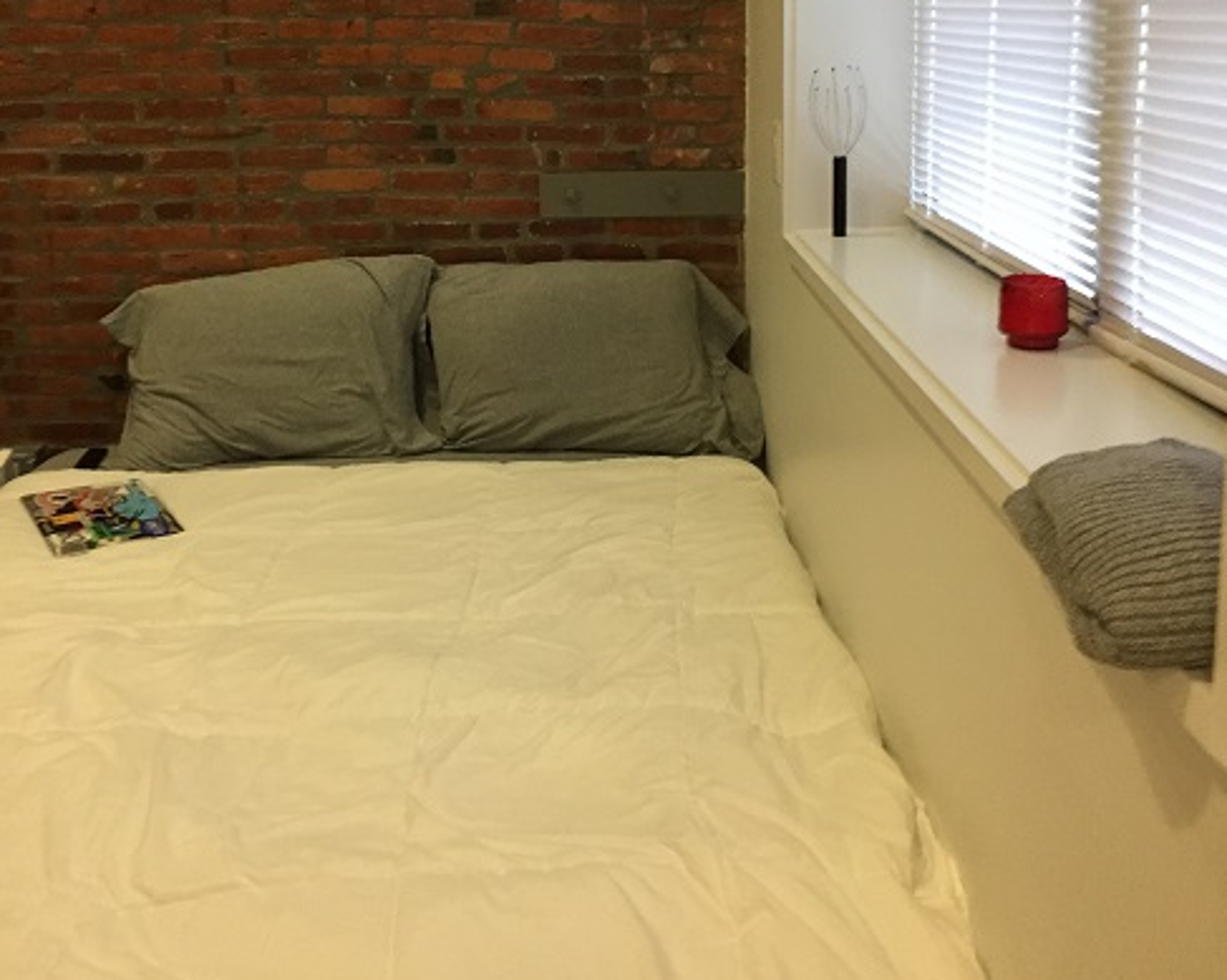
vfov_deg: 38.0
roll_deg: +1.5
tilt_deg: -9.4
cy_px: 225
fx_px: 1379
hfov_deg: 48.0
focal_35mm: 38
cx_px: 615
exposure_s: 1/24
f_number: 2.2
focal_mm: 4.15
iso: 250
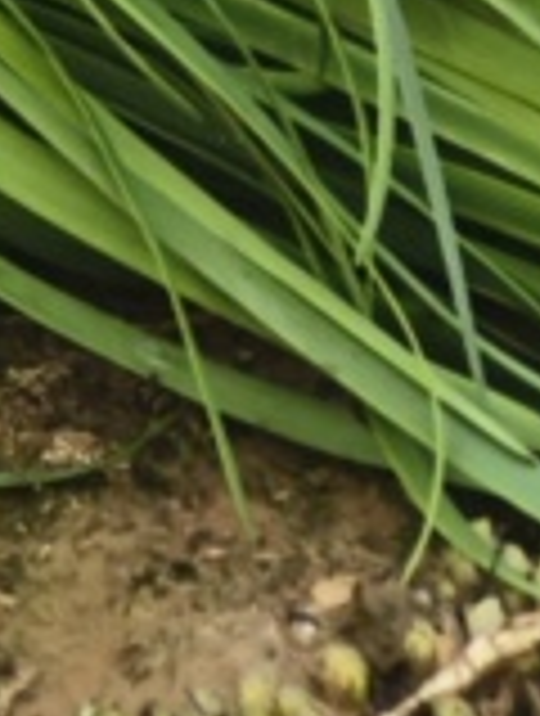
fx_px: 6795
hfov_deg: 4.4
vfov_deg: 5.6
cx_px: -770
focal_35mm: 328
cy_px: -1520
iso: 50
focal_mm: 6.7
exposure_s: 1/184
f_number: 2
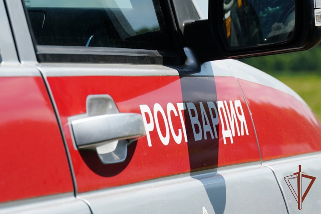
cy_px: 107
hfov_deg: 17.3
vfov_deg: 11.6
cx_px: 160
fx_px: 1056
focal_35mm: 118
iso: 100
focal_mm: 79
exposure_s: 1/500
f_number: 5.6
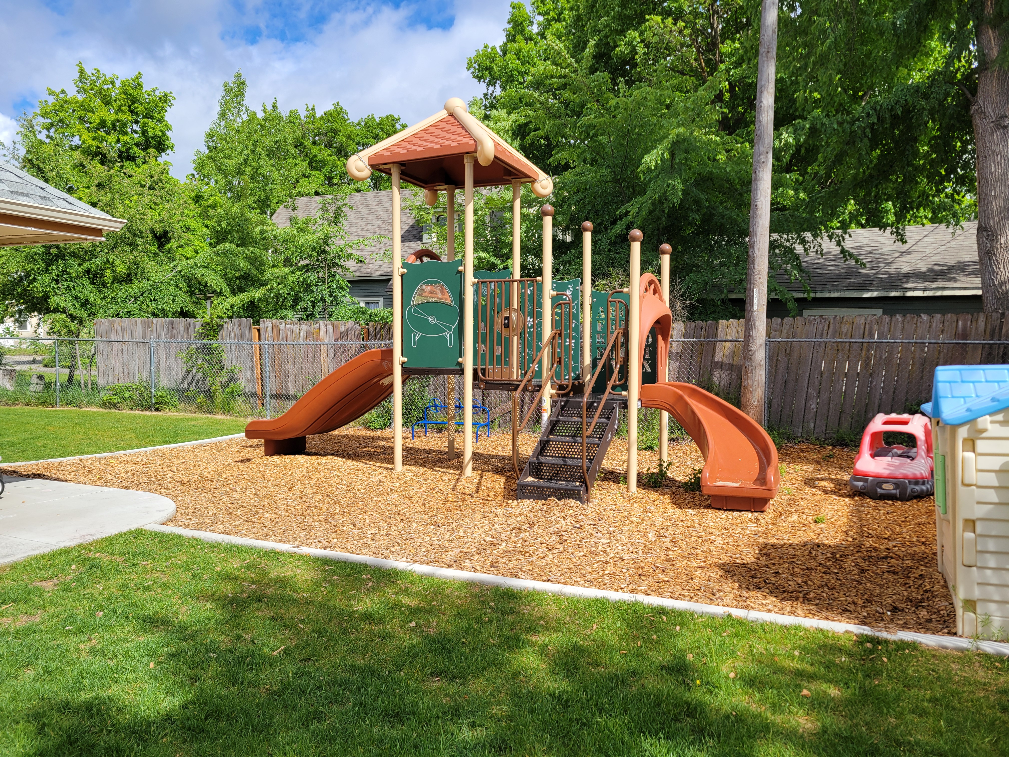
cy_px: 378
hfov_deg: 67.3
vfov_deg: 53.1
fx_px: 758
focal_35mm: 26
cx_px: 504
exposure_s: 1/2134
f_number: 1.8
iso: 40
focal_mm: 5.4
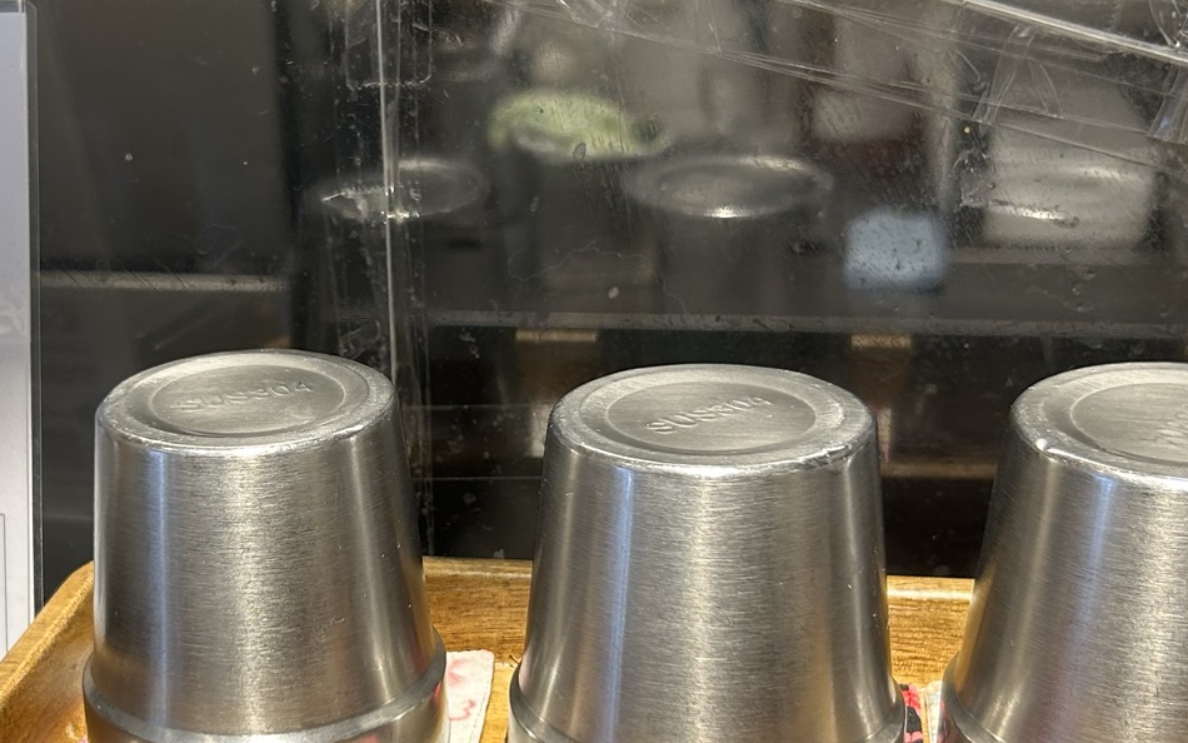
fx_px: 1878
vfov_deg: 22.3
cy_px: 500
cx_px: 403
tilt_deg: -23.9
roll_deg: +3.1
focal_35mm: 58
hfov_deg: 34.8
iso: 50
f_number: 1.5
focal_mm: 5.7
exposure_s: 1/120
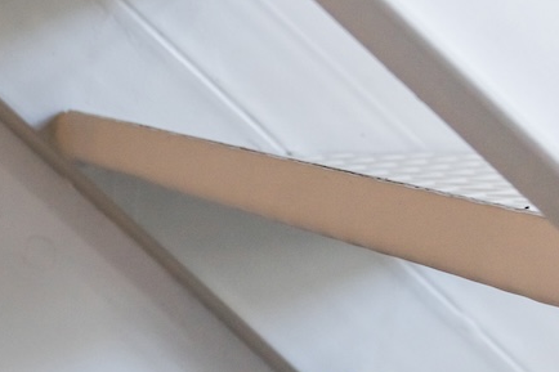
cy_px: 377
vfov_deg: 10.5
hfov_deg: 14.8
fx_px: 2002
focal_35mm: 129
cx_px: -276
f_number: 4.5
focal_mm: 35
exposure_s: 1/125
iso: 320
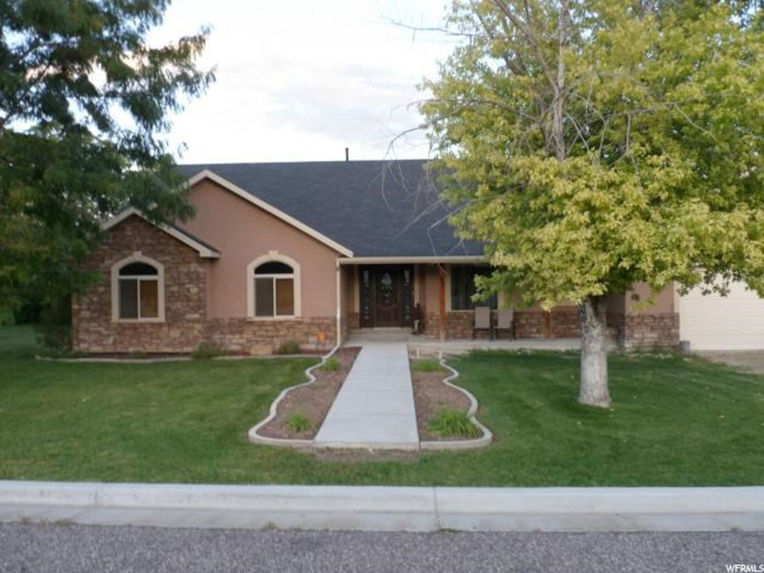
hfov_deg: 65.3
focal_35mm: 27
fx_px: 596
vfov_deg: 51.4
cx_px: 382
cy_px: 286
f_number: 3.3
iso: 100
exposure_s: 1/45
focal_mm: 4.9
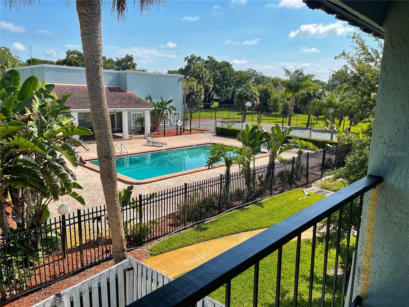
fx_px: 307
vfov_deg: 53.1
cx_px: 204
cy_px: 154
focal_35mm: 26
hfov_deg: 67.3
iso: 32
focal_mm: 5.1
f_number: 1.6
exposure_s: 1/3922
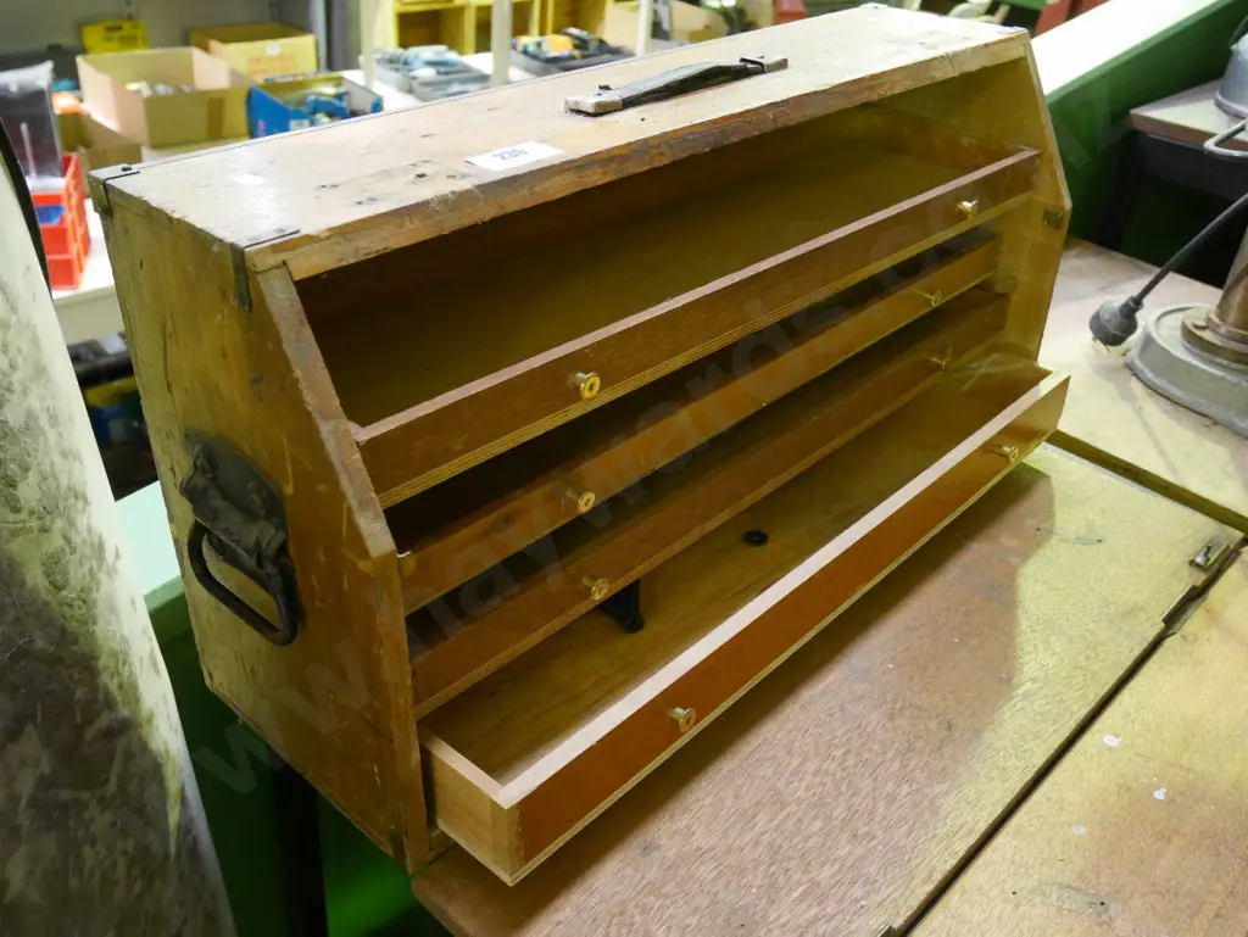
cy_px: 468
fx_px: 1154
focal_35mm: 32
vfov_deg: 44.2
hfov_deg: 56.8
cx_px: 624
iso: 3200
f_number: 4
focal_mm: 16
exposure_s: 1/20
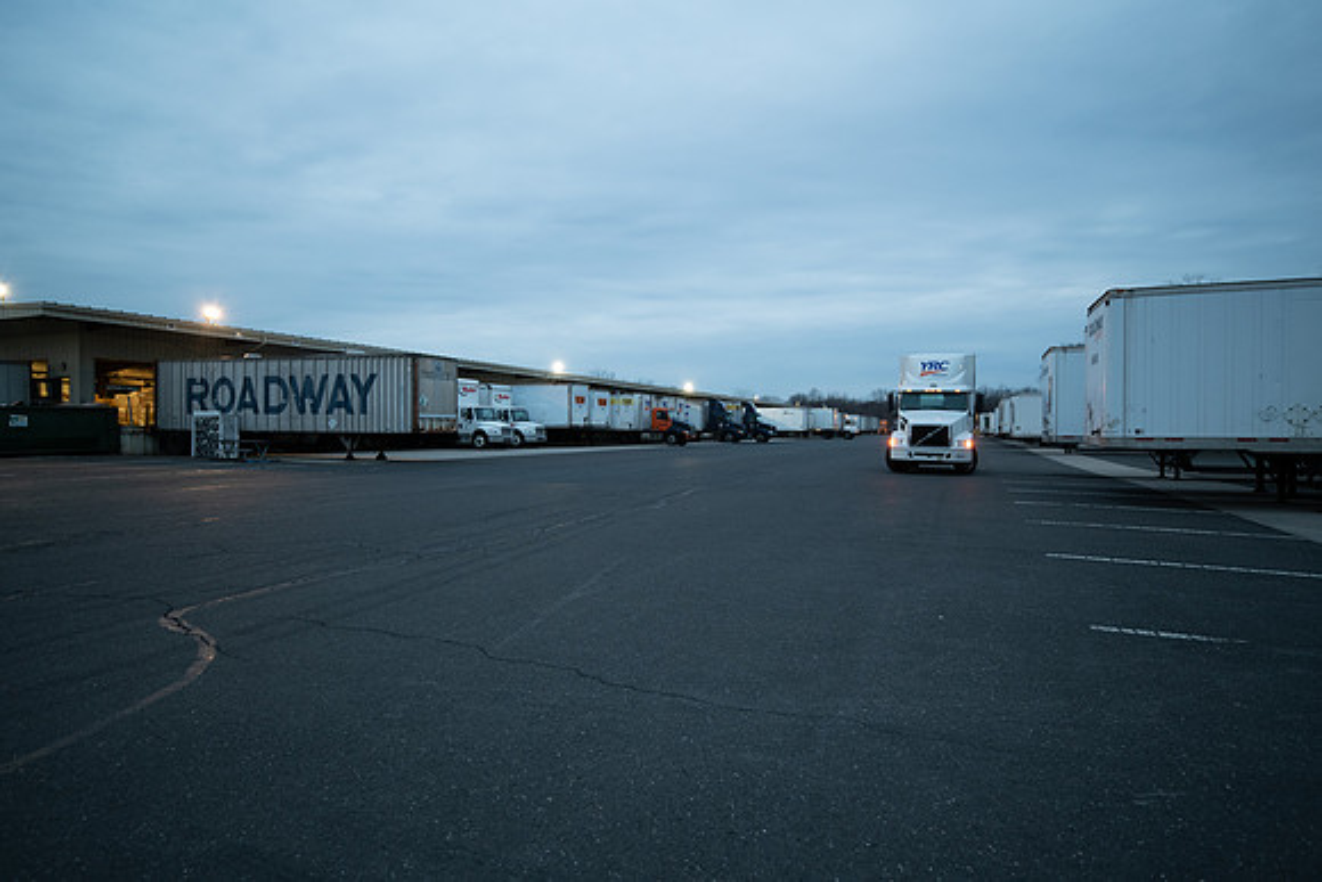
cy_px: 441
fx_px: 735
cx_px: 661
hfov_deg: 84.0
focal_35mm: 20
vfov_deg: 62.0
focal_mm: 20
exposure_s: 1/40
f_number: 3.2
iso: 800
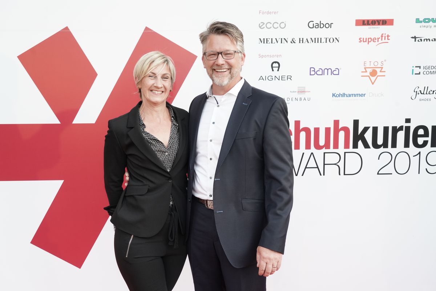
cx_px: 218
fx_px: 448
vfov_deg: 35.9
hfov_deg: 51.9
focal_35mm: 37
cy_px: 146
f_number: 7.1
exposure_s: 1/250
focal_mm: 37
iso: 1600
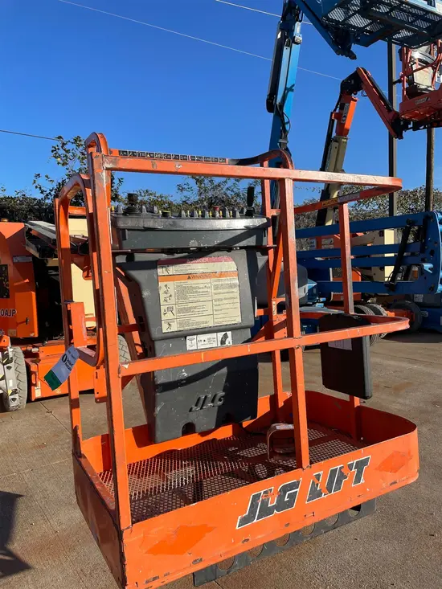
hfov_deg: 53.1
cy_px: 294
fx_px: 443
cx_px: 221
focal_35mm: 26
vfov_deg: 67.3
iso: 50
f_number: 1.6
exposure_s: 1/4132
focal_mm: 4.2
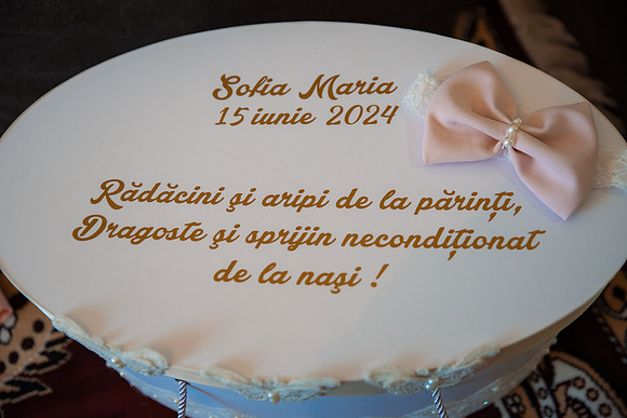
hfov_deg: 41.1
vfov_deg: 28.1
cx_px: 314
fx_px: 836
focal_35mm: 48
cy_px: 209
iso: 1250
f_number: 2.8
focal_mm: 48
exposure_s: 1/250
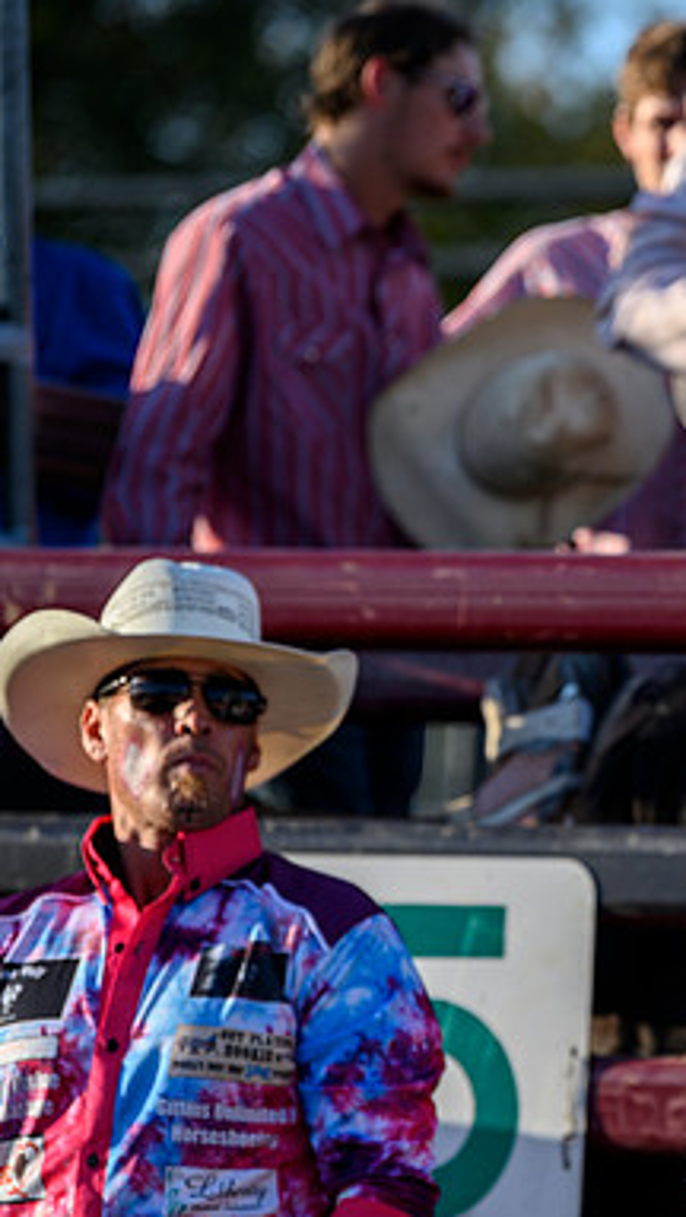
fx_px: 10844
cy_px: 644
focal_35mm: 336
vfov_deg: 6.4
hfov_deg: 3.6
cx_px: 945
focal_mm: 200
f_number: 4
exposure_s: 1/500
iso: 100
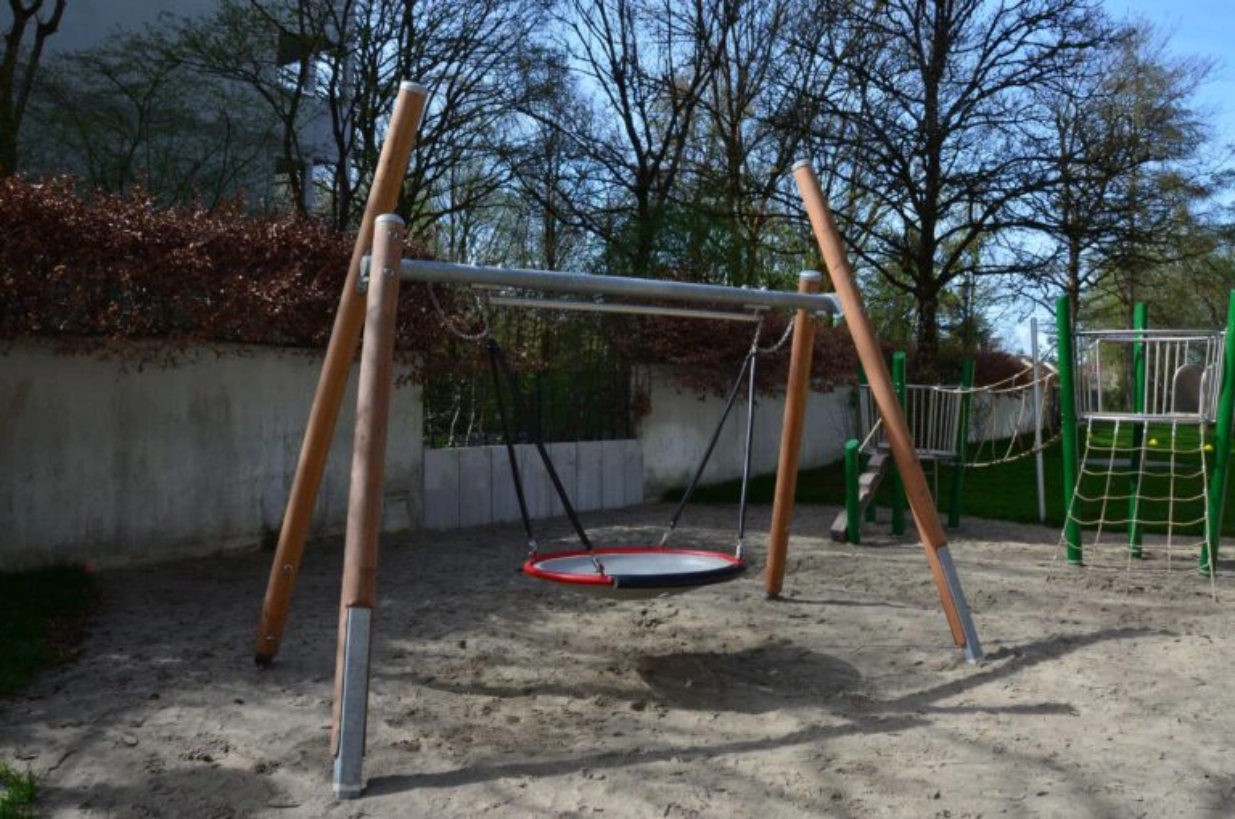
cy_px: 410
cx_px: 618
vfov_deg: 47.8
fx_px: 925
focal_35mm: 27
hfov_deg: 67.5
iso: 200
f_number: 11
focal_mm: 18
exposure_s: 1/90
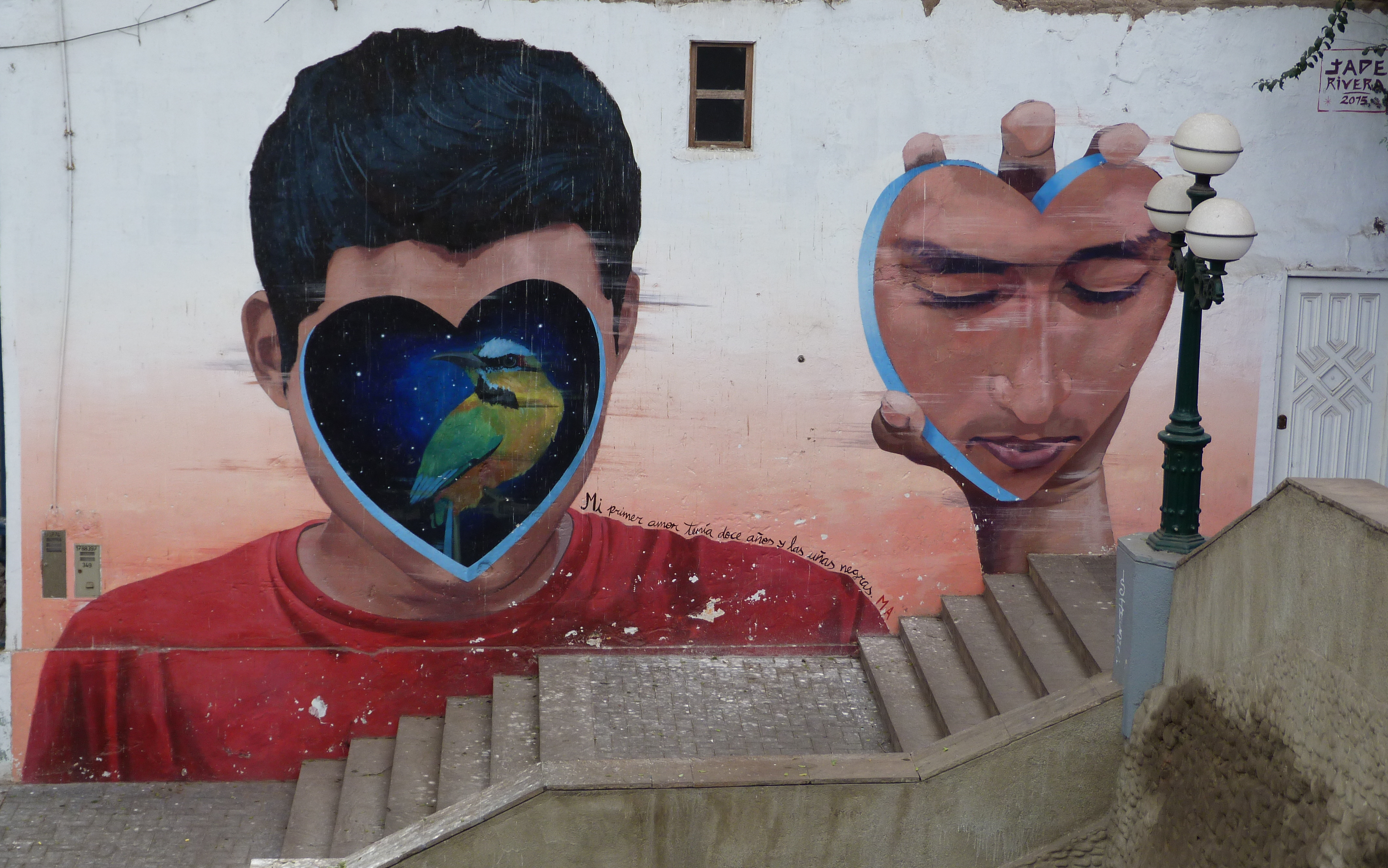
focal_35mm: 74
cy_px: 355
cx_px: 693
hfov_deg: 27.8
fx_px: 2799
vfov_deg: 17.6
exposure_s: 1/80
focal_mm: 12.4
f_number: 3.3
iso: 80
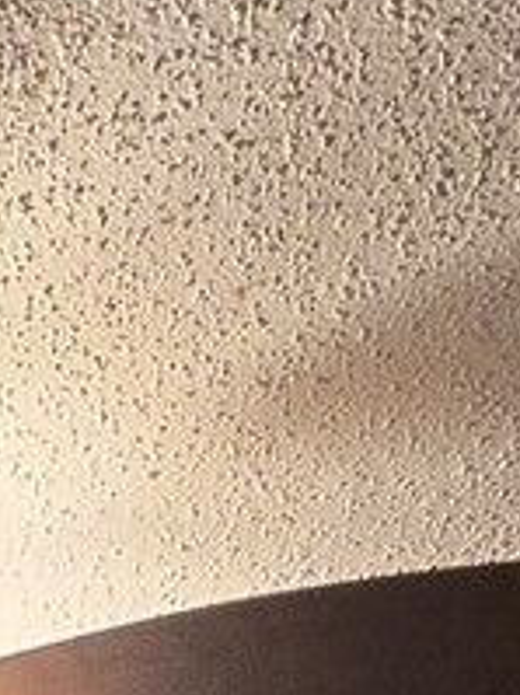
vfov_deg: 10.7
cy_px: 2211
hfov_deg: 15.4
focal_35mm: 94
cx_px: -21
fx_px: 1885
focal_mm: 2.2
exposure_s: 1/60
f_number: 2.2
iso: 320
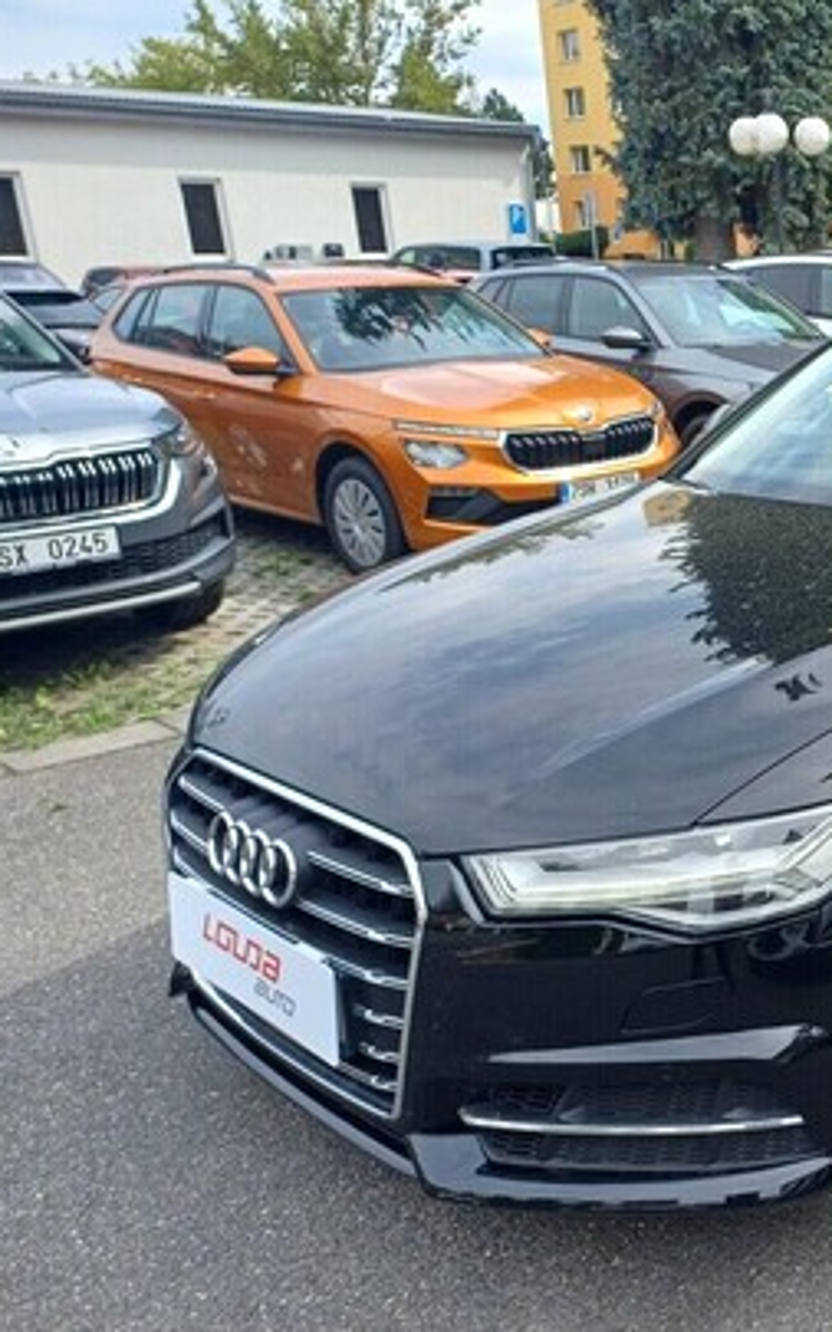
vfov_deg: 54.0
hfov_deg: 31.7
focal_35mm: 36
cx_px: 888
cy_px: 659
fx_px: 1307
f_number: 1.8
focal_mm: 4.65
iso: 50
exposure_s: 1/501
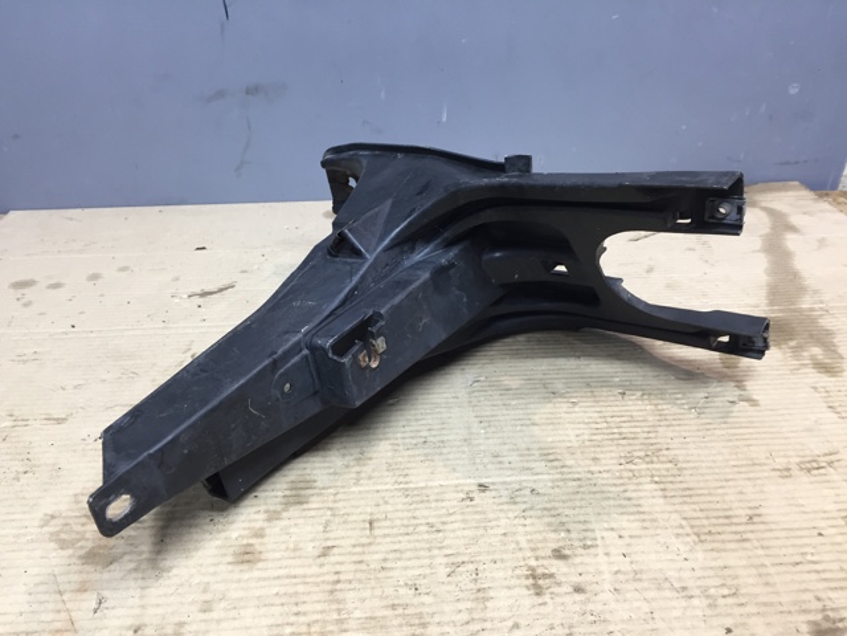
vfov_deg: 48.2
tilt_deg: -30.0
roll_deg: -0.8
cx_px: 424
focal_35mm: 29
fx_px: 710
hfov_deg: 61.7
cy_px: 318
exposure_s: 1/33
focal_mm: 4.15
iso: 100
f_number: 2.2
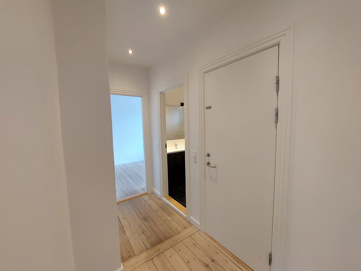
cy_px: 136
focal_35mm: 13
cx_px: 180
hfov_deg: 106.2
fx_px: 136
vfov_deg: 89.9
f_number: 2.2
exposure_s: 1/50
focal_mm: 1.74
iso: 200
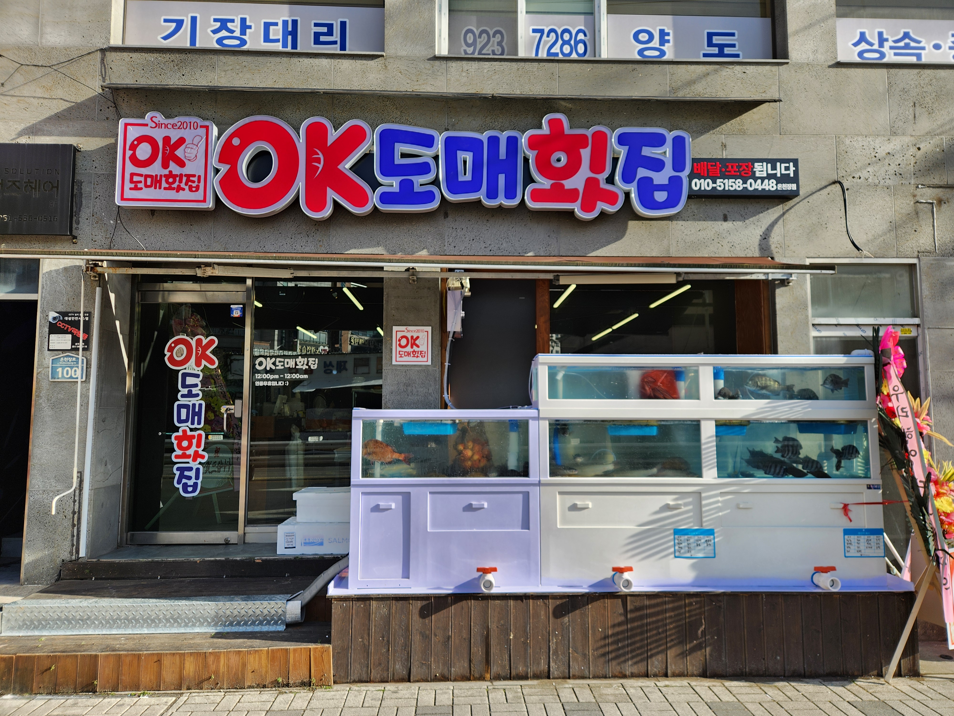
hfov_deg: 73.9
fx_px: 634
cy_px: 358
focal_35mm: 23
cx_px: 477
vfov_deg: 58.9
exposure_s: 1/556
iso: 20
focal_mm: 5.4
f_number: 1.8
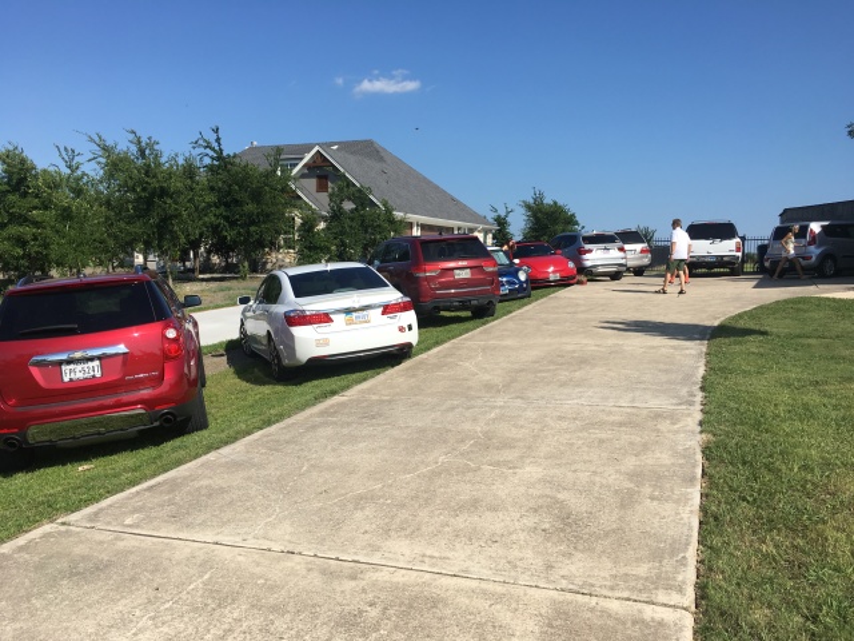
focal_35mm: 29
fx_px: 715
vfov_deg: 48.2
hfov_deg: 61.7
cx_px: 427
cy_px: 320
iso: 25
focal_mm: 4.15
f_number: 2.2
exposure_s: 1/1923
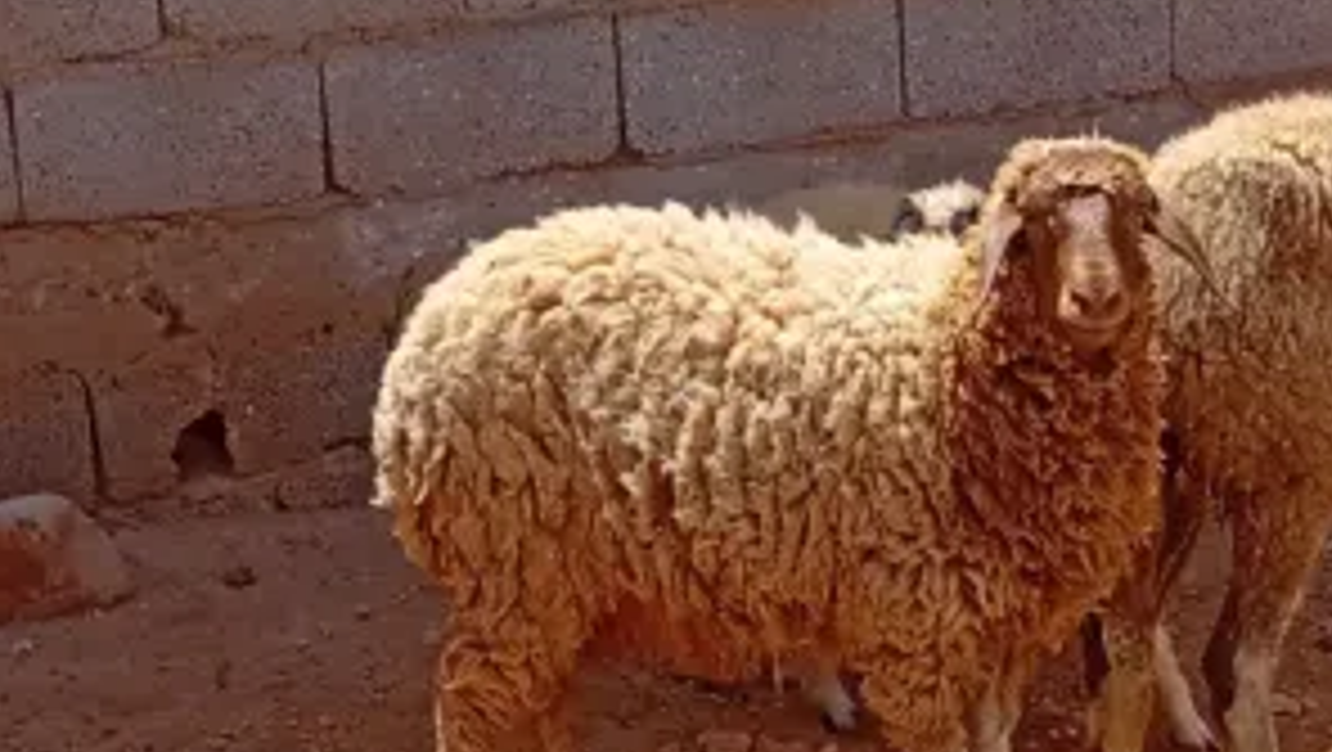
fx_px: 3782
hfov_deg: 20.0
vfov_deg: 11.2
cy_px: 851
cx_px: 666
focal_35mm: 107
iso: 50
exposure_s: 1/816
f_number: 1.8
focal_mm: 3.84
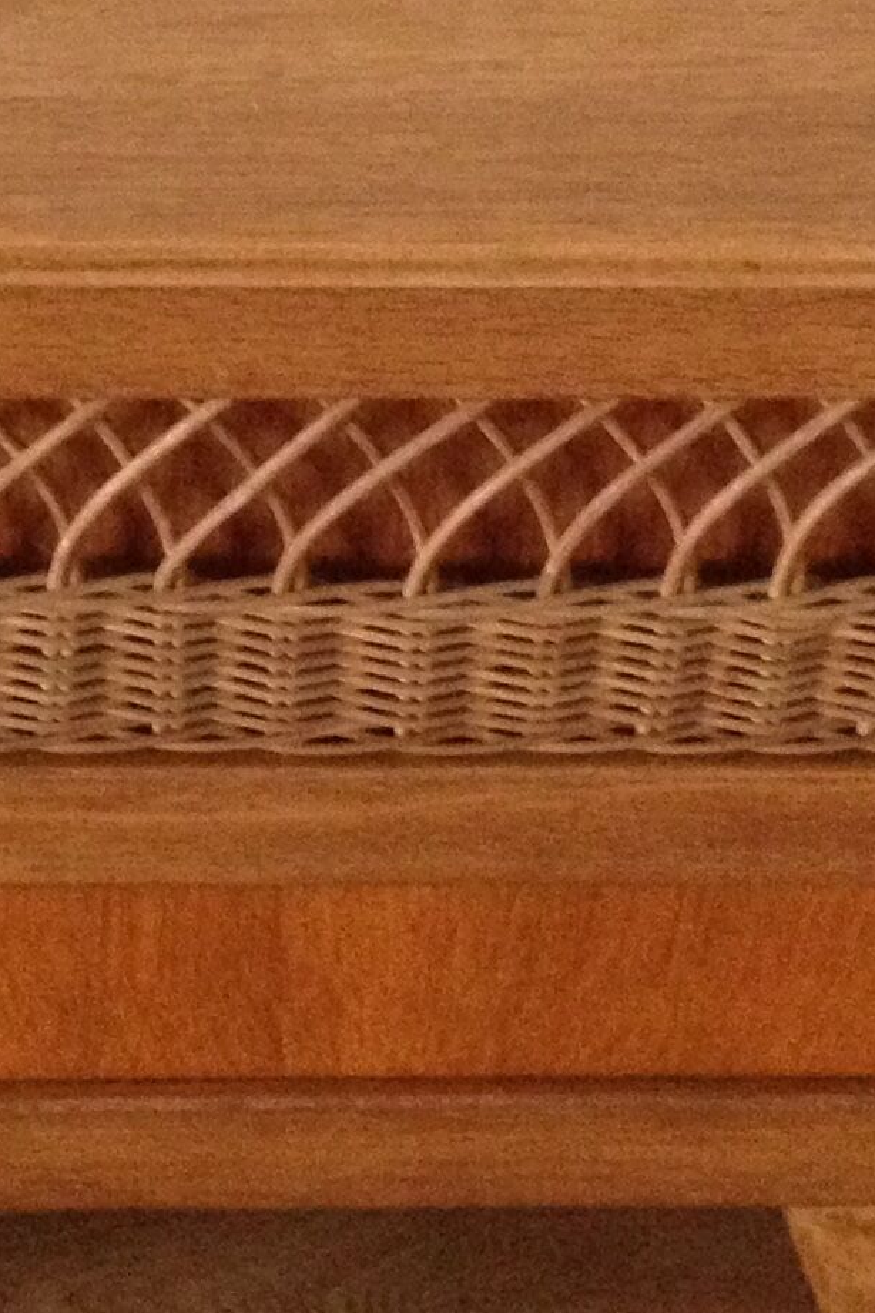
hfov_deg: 10.5
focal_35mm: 129
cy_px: 389
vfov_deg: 15.8
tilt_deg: -39.4
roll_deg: -2.2
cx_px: -31
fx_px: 4703
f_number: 2.4
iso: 320
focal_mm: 4.28
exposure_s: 1/17
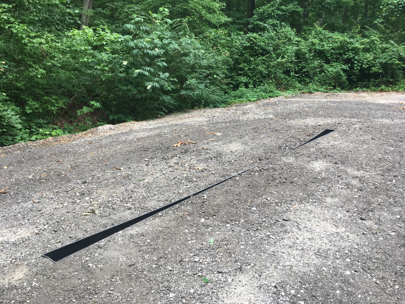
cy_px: 152
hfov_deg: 61.7
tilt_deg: -14.8
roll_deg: -0.5
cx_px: 202
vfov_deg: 48.2
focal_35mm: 29
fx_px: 339
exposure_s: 1/120
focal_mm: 4.15
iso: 40
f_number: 2.2
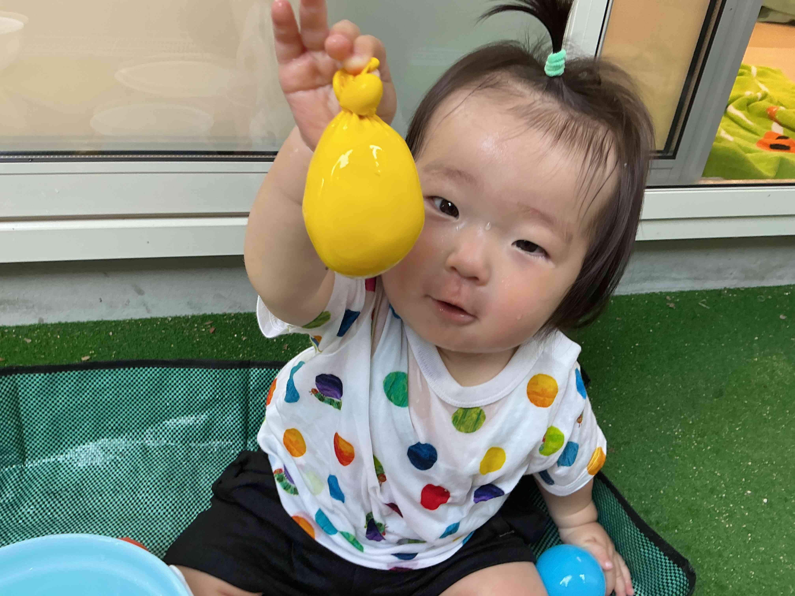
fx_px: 666
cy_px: 298
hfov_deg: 61.7
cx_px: 398
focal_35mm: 29
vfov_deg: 48.2
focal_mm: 3
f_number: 1.8
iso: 40
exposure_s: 1/60
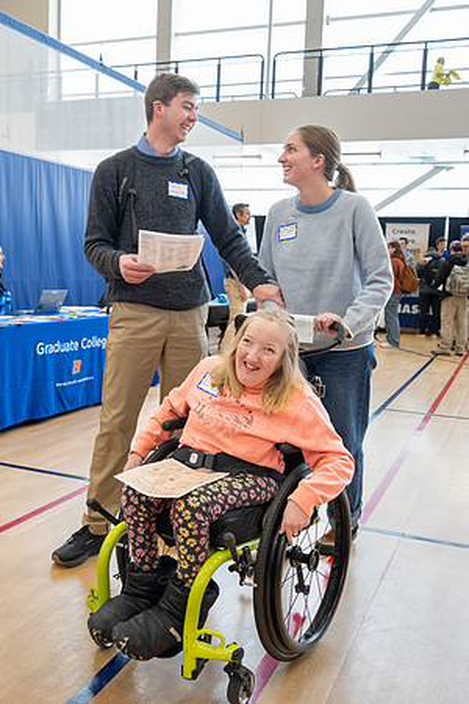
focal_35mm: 36
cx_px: 210
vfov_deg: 53.1
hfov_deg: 36.8
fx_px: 703
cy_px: 352
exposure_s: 1/200
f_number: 3.2
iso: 1250
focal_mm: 24
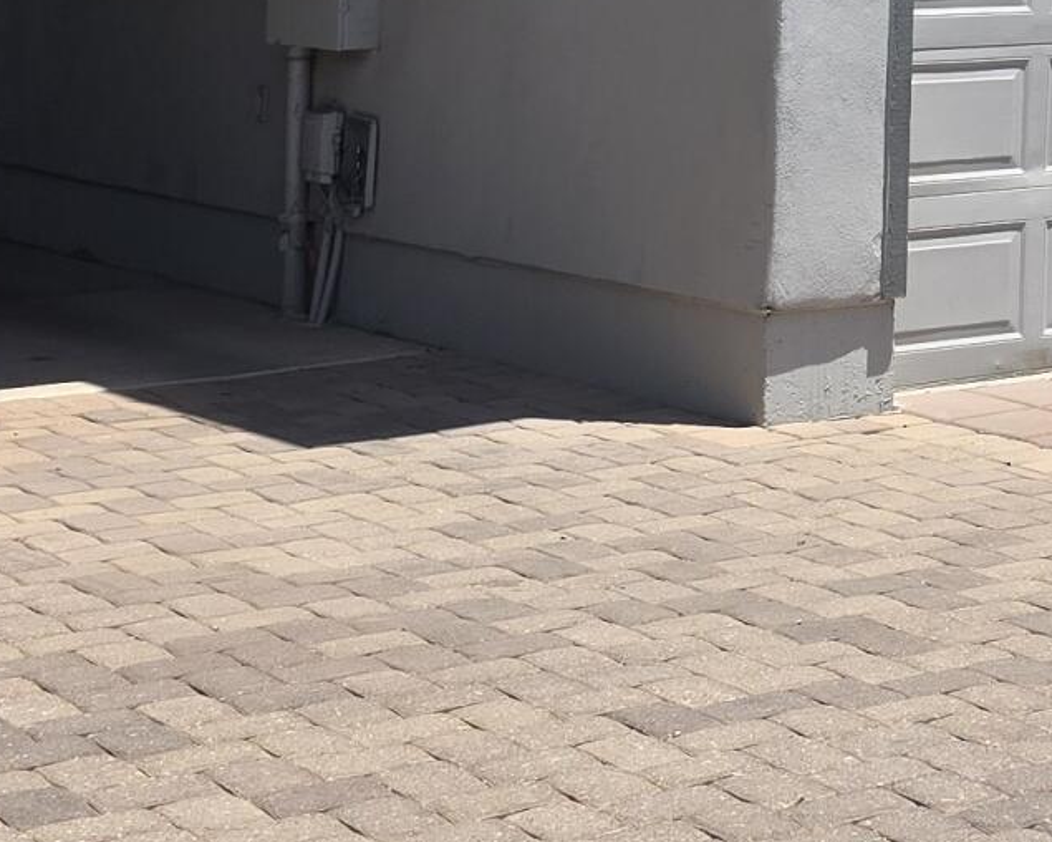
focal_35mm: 106
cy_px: -438
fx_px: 3300
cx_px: 1324
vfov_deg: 13.6
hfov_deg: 17.1
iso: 80
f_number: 1.7
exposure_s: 1/4237
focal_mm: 6.3
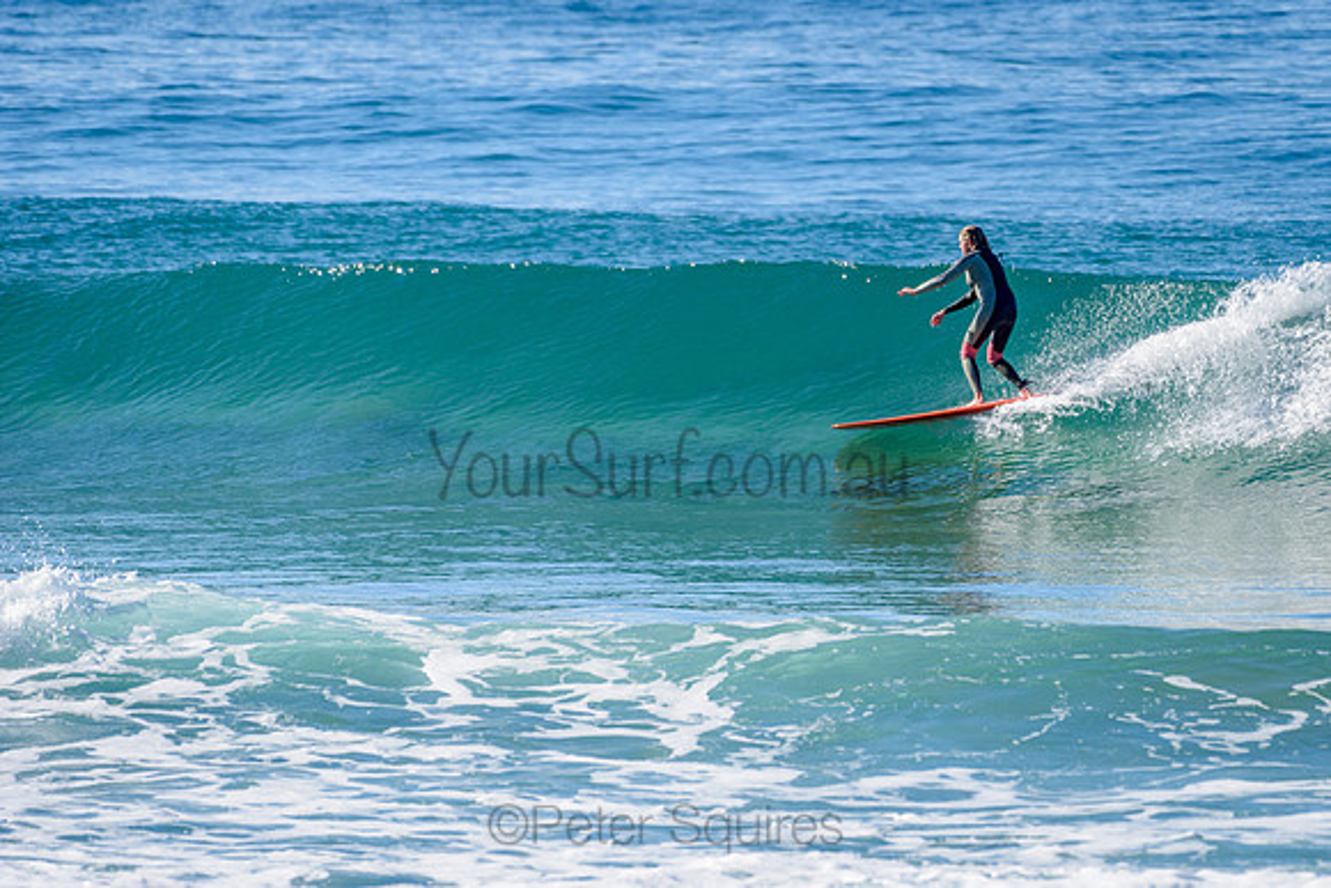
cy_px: 352
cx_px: 816
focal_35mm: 613
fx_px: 22678
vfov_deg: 2.2
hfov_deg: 3.4
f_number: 5.6
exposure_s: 1/2000
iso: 220
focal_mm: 500
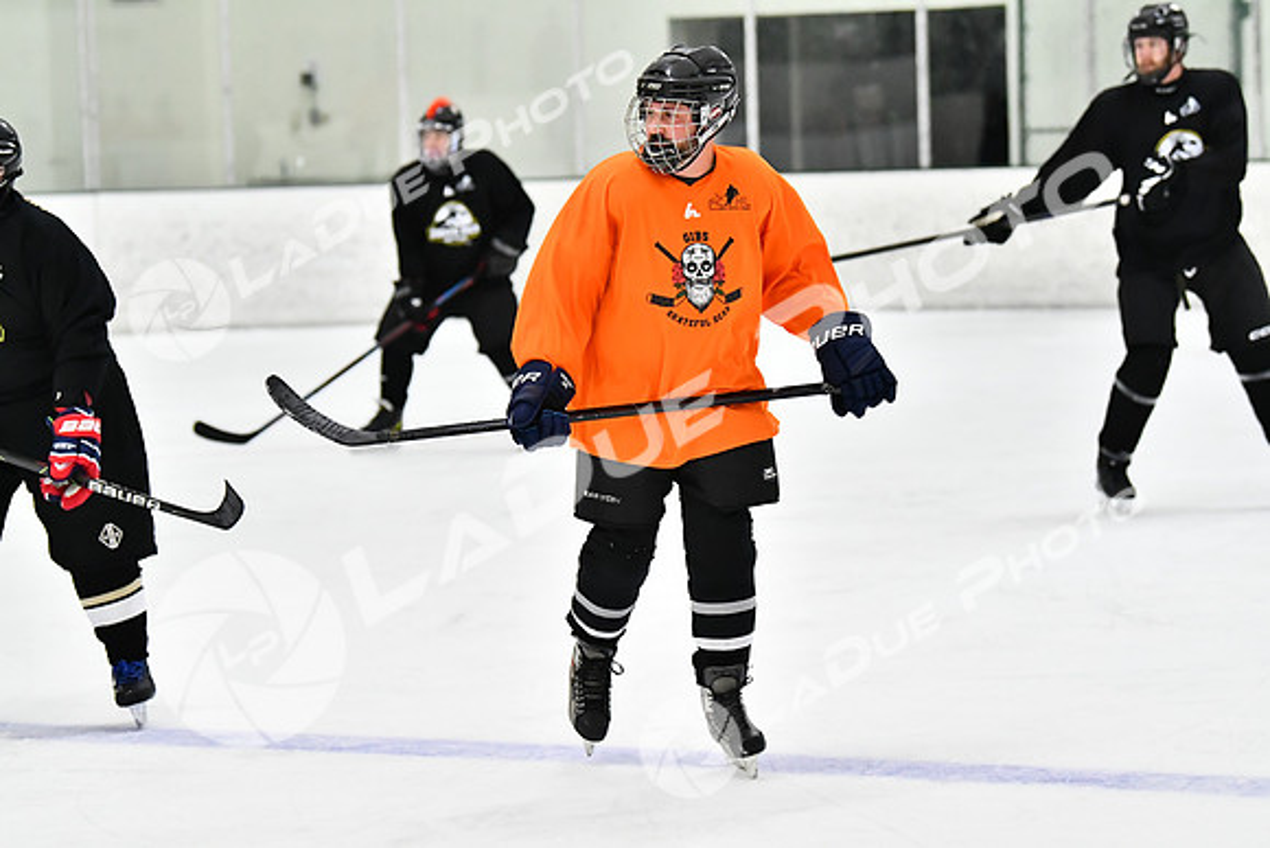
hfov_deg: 13.4
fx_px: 5399
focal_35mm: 153
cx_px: 635
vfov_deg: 9.0
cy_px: 424
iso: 5000
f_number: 2.8
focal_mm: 102
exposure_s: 1/1250
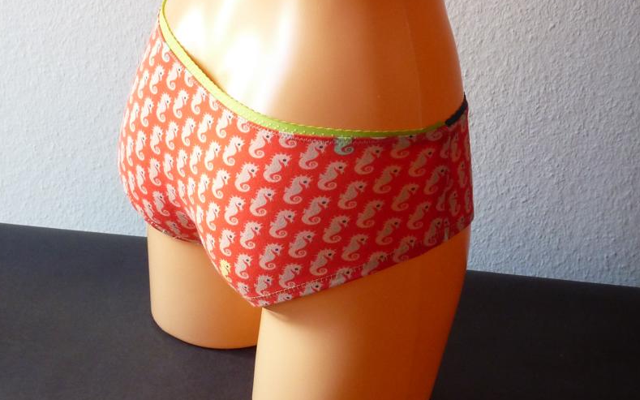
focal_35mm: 86
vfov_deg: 15.2
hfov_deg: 24.1
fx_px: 1500
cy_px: 233
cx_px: 318
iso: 320
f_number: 3.9
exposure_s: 1/40
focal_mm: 9.1
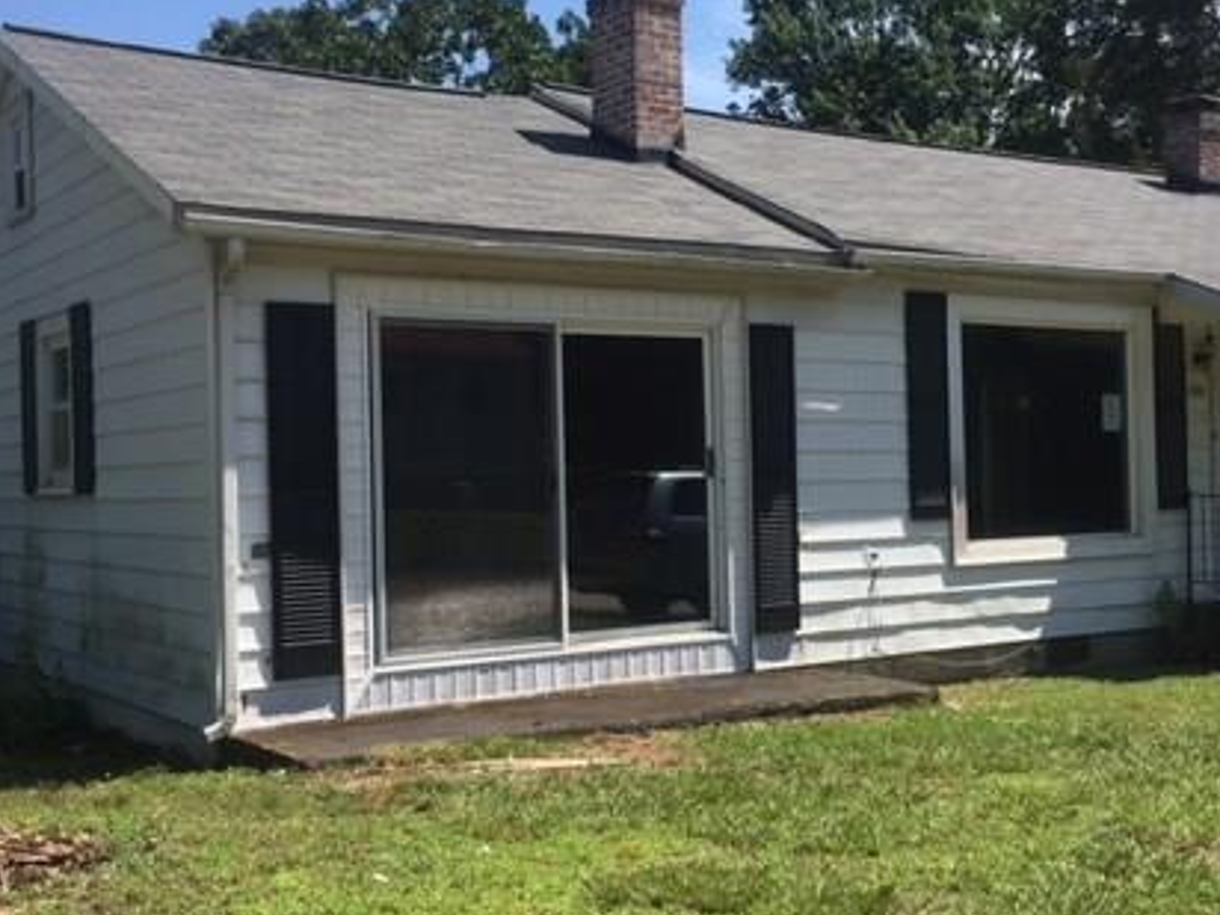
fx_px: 1586
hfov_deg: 41.8
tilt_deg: +3.4
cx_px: 749
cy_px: 462
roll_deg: +1.7
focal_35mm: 45
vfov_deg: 32.2
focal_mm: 4.15
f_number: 2.2
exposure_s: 1/1282
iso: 25
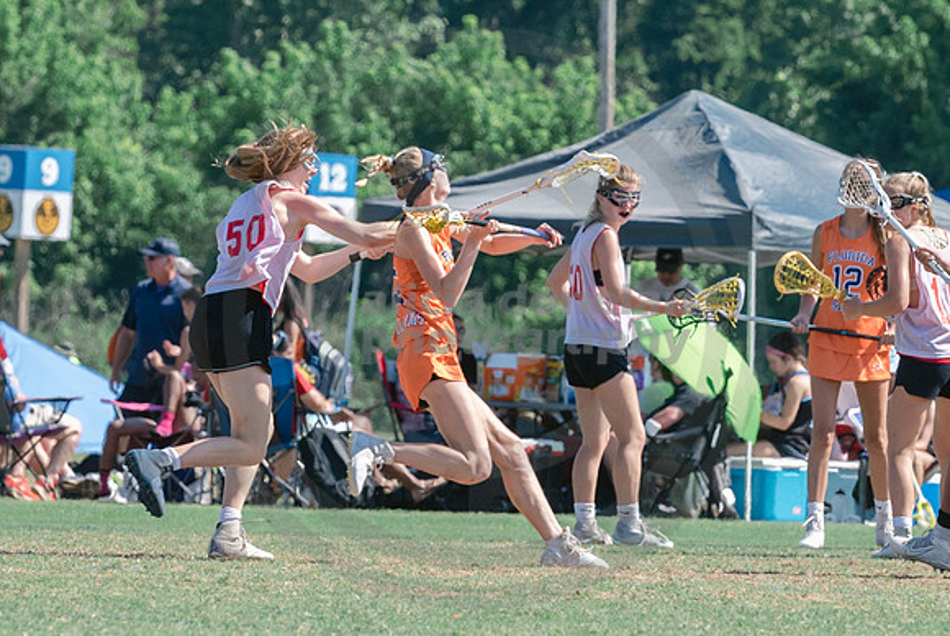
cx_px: 340
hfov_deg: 3.4
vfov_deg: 2.2
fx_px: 16237
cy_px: 363
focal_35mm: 615
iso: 400
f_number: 5
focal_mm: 185
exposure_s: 1/1600
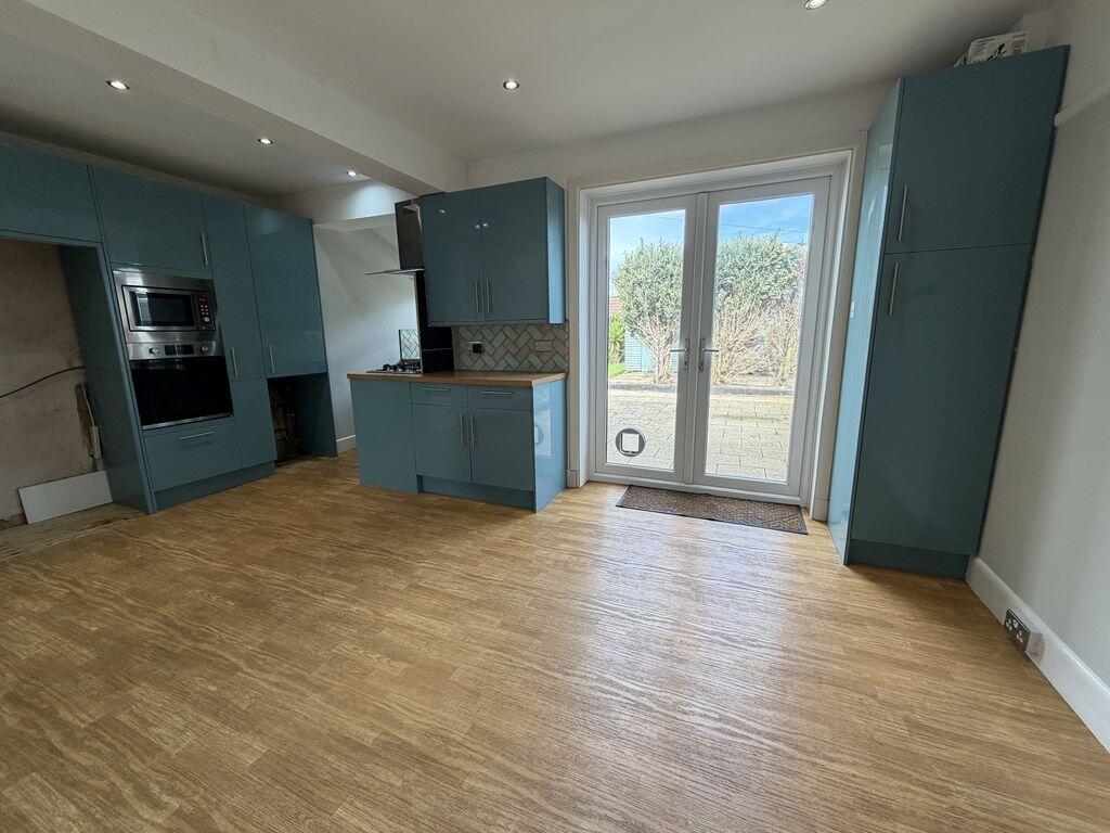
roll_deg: +0.7
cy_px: 416
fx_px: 449
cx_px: 555
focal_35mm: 14
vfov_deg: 85.7
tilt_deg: -10.8
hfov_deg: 102.1
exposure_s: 1/100
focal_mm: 2.22
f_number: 2.2
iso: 100
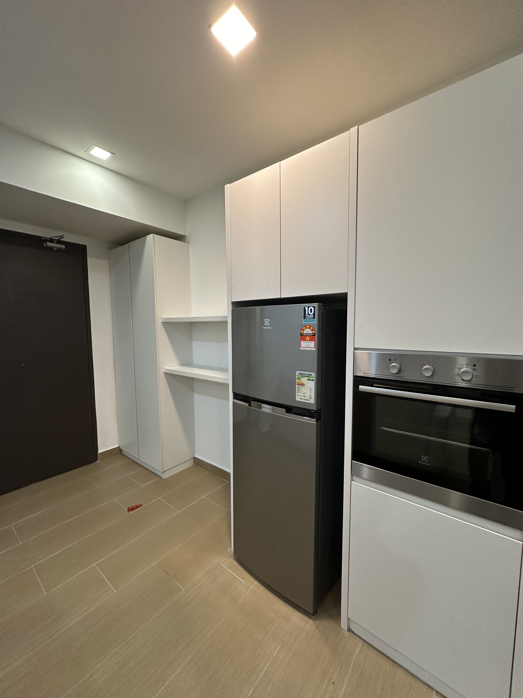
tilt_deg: -3.5
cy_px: 349
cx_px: 262
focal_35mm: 14
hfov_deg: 85.7
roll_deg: -0.4
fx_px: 282
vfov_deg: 102.1
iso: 160
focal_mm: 2.22
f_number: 2.2
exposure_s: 1/50
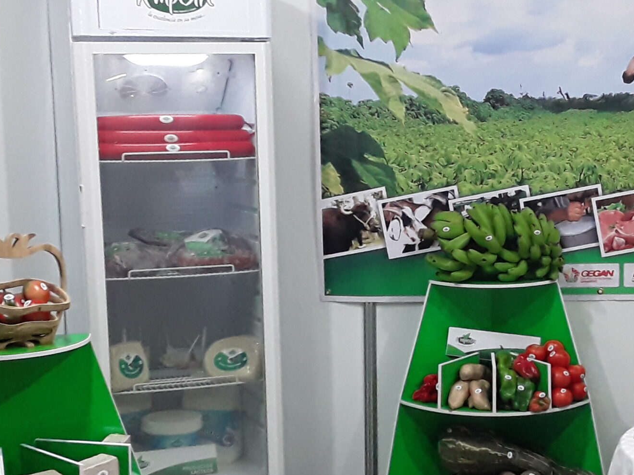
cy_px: 313
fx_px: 1099
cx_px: 369
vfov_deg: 24.3
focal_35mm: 60
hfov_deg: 32.1
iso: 200
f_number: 2.2
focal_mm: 3.3
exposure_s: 1/24
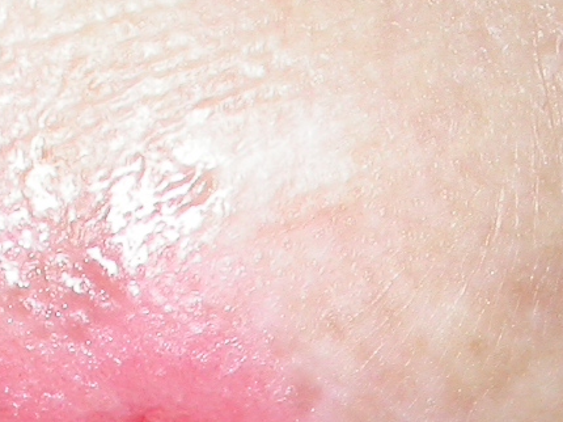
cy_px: 477
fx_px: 3511
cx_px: 0
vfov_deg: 6.8
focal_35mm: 216
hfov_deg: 9.1
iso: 100
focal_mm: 12
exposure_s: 1/60.3
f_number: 3
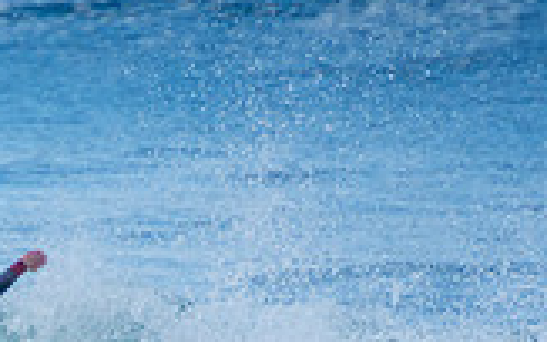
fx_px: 32539
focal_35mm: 2182
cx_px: -198
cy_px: 518
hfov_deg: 1.0
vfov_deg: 0.6
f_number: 5.6
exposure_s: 1/2000
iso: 450
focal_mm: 400
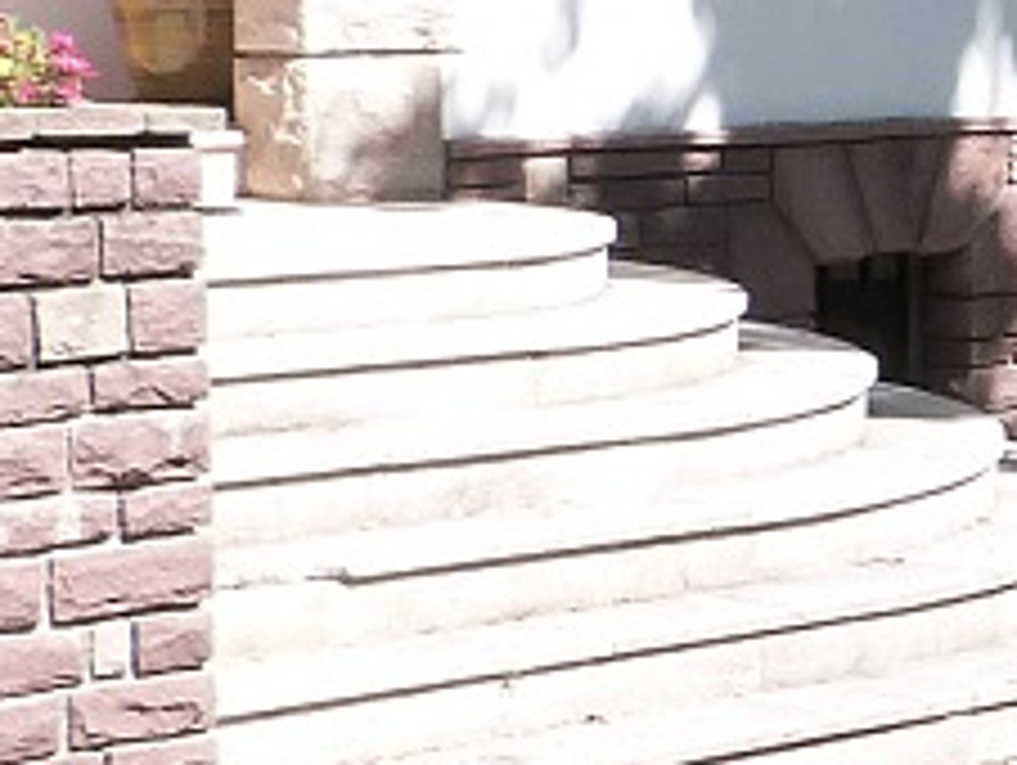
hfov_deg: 11.5
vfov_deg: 9.3
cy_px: 468
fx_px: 4676
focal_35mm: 159
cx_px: 1822
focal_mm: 4.5
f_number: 4.5
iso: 160
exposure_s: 1/250
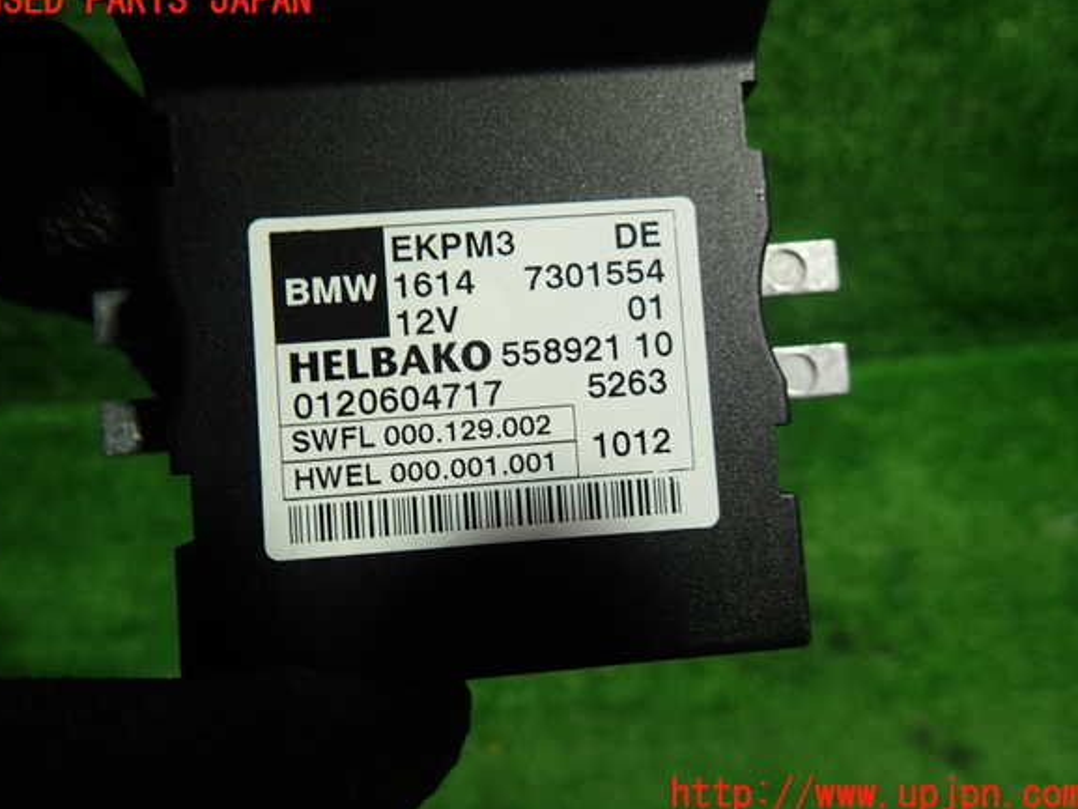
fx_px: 810
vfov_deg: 53.1
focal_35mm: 26
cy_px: 398
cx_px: 532
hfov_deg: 67.3
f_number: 2
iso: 200
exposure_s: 1/50
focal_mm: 4.5
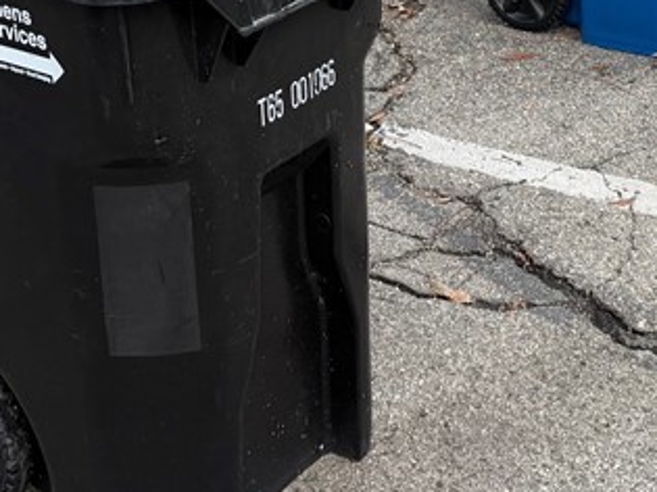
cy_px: -125
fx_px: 1480
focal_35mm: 78
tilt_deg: -17.7
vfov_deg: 17.8
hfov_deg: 25.0
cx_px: 282
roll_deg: +1.5
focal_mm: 6.76
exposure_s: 1/943
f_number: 1.78
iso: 100
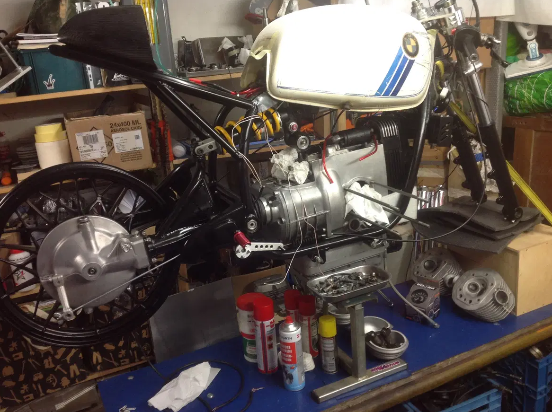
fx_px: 573
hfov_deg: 51.4
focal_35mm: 36
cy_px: 203
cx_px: 271
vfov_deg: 39.6
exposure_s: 1/15
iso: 100
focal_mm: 4.28
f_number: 2.4
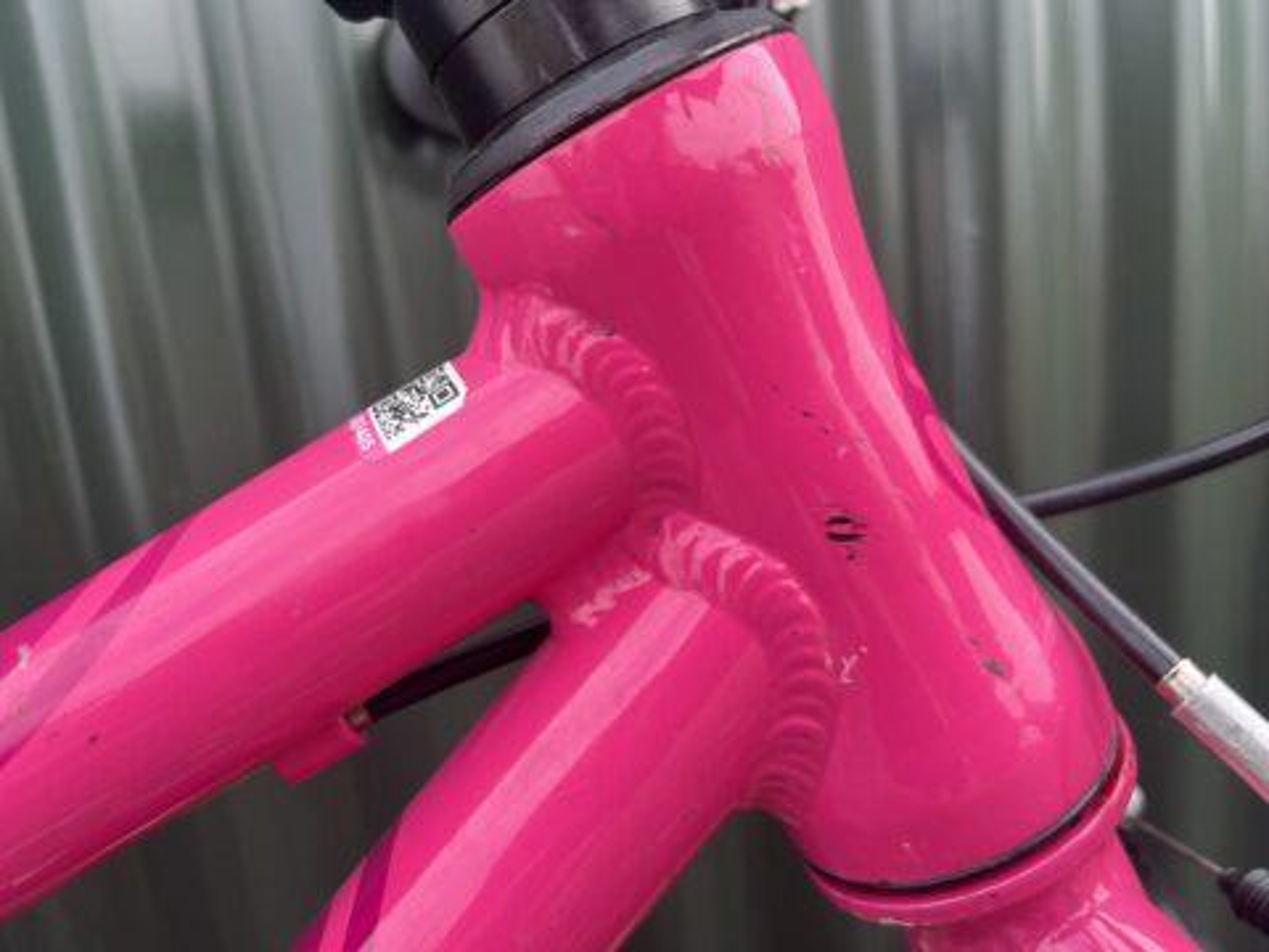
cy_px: 476
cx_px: 634
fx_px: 953
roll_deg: +5.2
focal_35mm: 26
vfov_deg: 53.1
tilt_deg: -12.7
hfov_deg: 67.3
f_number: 1.6
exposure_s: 1/449
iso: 50
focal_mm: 5.1
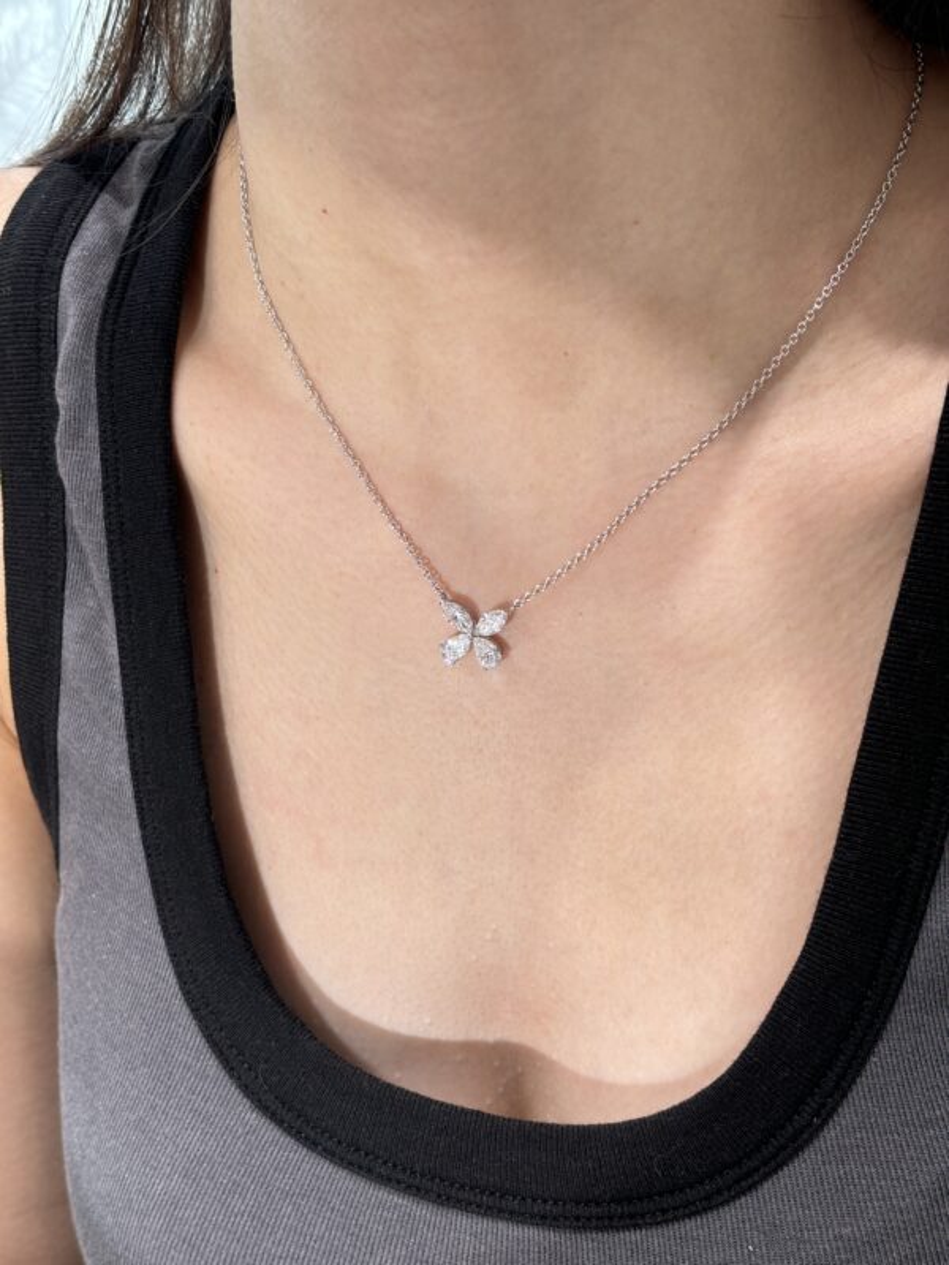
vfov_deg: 36.8
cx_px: 474
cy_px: 632
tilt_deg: -21.3
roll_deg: +2.9
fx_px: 1901
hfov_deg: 28.0
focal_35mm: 52
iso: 25
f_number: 1.6
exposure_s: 1/121
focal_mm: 5.96
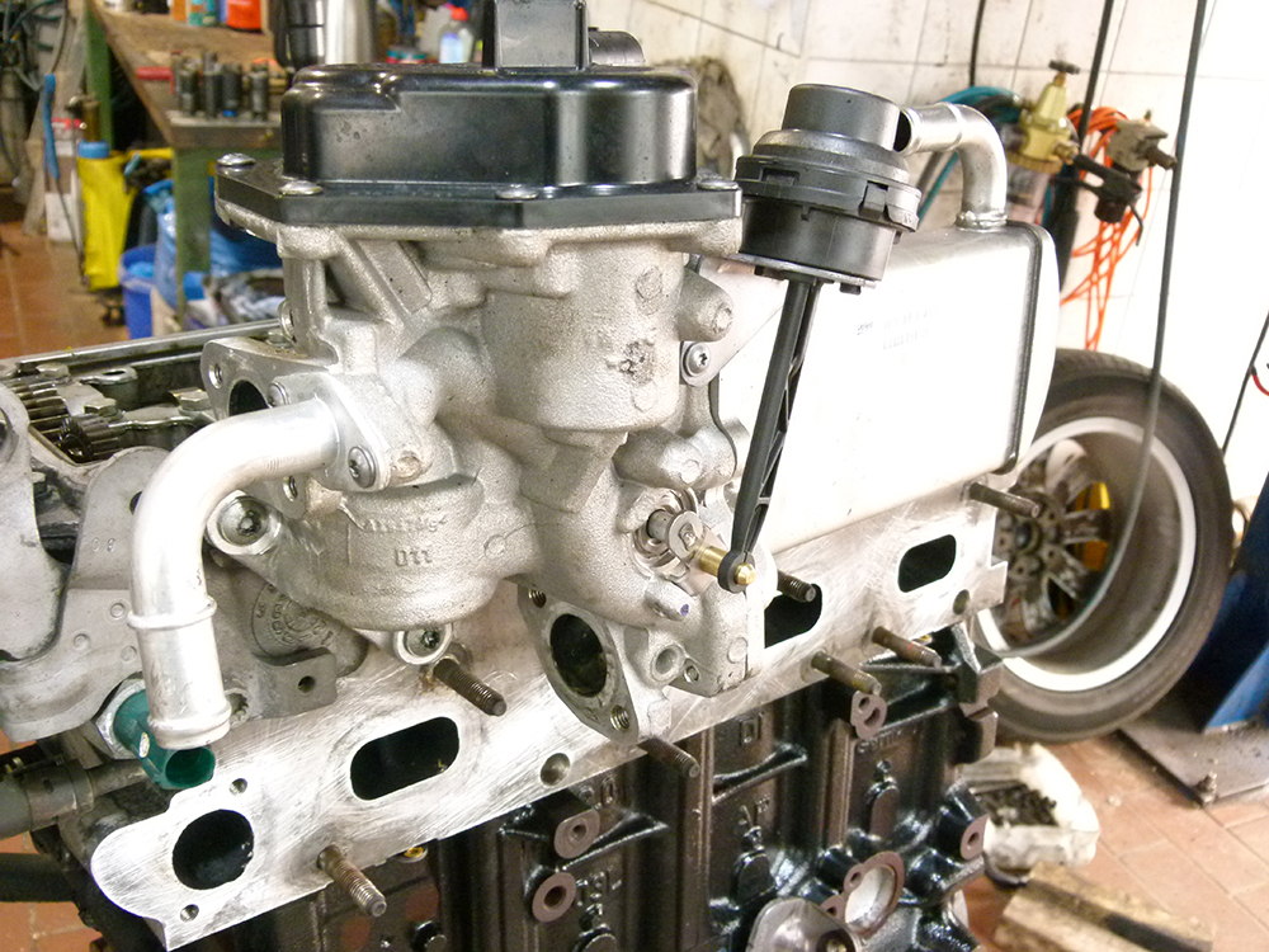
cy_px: 476
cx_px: 634
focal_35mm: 35
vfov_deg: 40.7
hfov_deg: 52.6
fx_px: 1283
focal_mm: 6.3
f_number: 3.1
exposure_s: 1/40
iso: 400
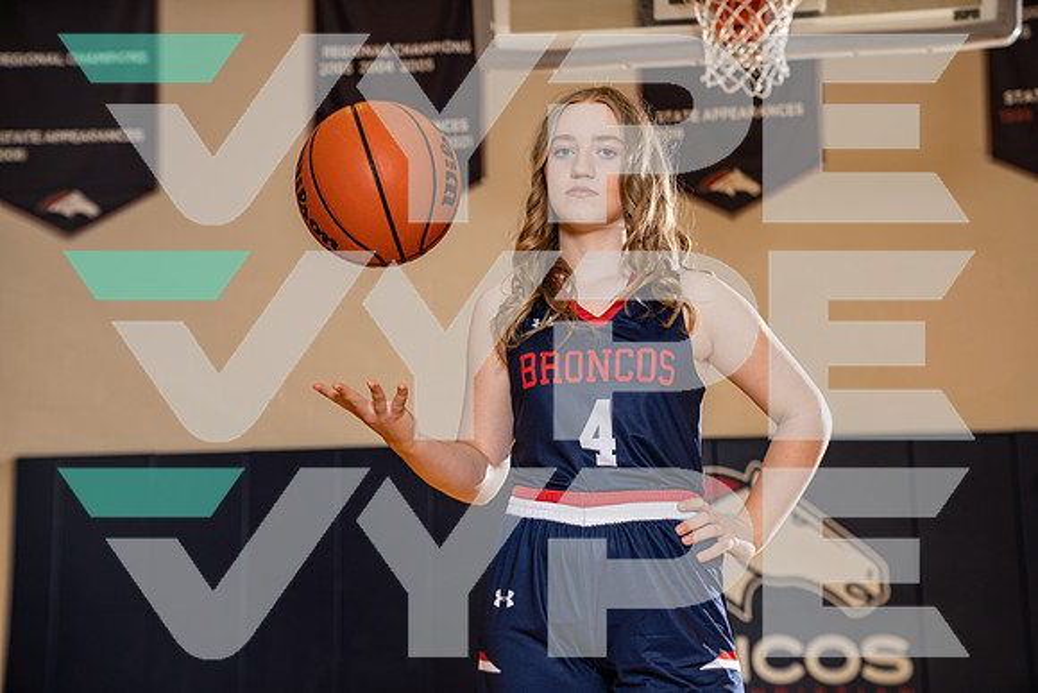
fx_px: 1759
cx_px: 519
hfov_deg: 32.9
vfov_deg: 22.3
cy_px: 346
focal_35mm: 61
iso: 400
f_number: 4.5
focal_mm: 61
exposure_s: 1/250
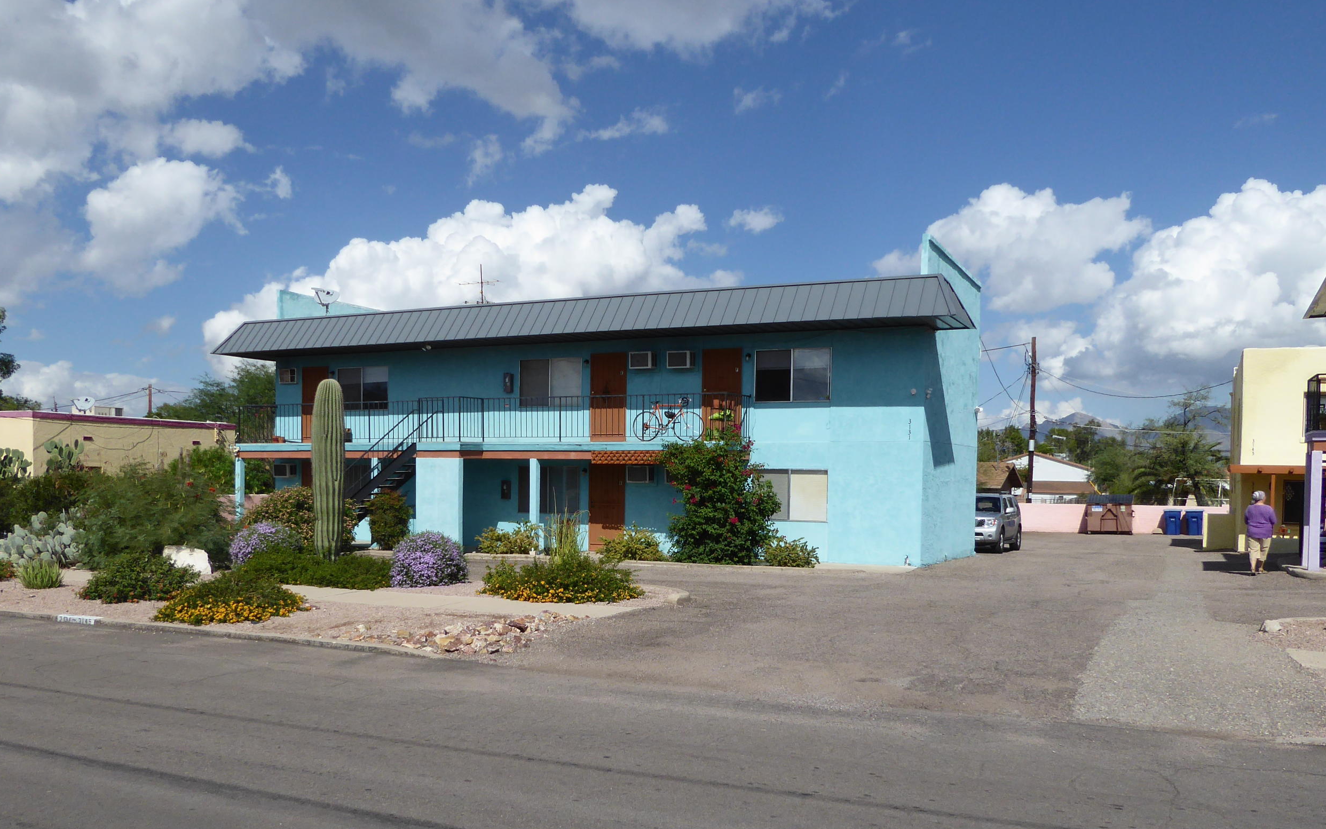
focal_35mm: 32
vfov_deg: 39.2
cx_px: 623
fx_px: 1157
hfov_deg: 59.6
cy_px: 518
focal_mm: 4.3
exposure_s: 1/1600
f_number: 3.5
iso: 100
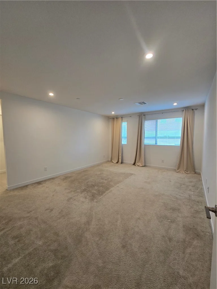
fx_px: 109
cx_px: 108
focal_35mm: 13
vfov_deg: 106.2
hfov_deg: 89.9
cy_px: 144
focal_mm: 2.2
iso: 80
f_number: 2.2
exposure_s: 1/60
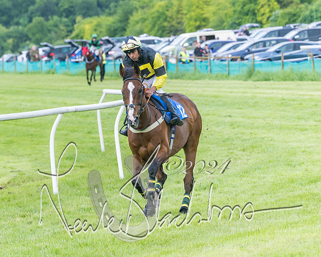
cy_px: 133
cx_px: 77
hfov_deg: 8.0
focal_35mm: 241
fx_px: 2286
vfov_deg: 6.4
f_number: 5
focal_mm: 155
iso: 400
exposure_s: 1/1000
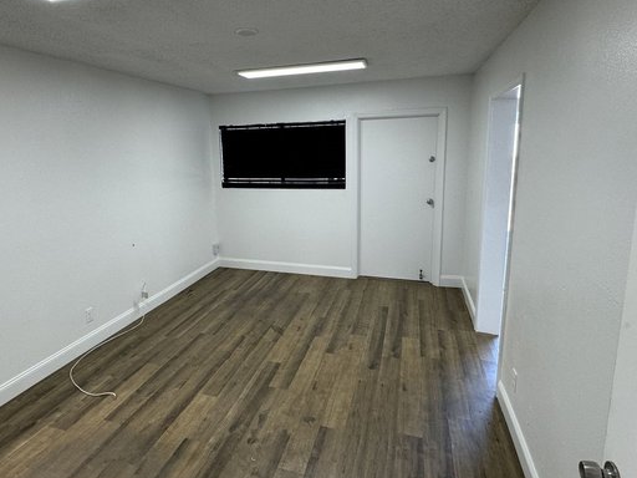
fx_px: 386
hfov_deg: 78.6
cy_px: 210
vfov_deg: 63.2
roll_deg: +1.6
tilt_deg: -9.8
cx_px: 279
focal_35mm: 21
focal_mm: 2.22
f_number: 2.2
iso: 125
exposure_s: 1/120
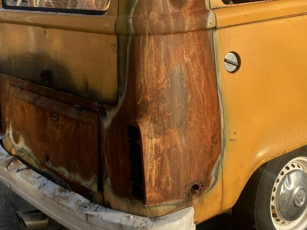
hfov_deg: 31.9
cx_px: 242
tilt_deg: -7.9
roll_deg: +2.1
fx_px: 523
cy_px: 45
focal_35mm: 59
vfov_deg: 24.4
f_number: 1.8
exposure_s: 1/889
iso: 20
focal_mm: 3.99
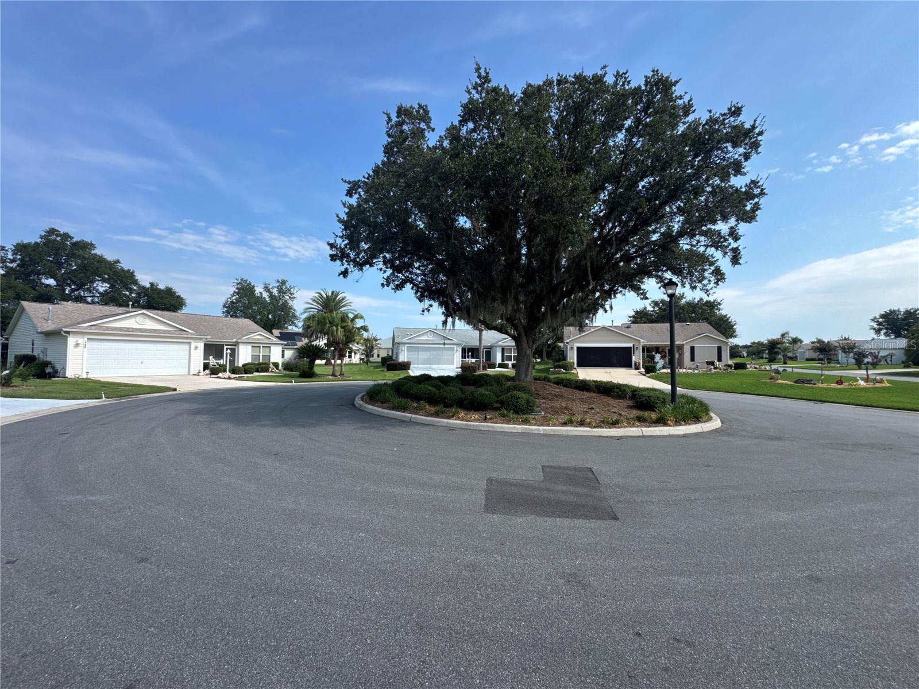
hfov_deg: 102.1
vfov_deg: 85.7
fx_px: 372
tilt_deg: +3.9
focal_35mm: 14
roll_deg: -0.4
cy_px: 344
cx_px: 460
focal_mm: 2.22
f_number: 2.2
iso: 40
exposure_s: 1/1094
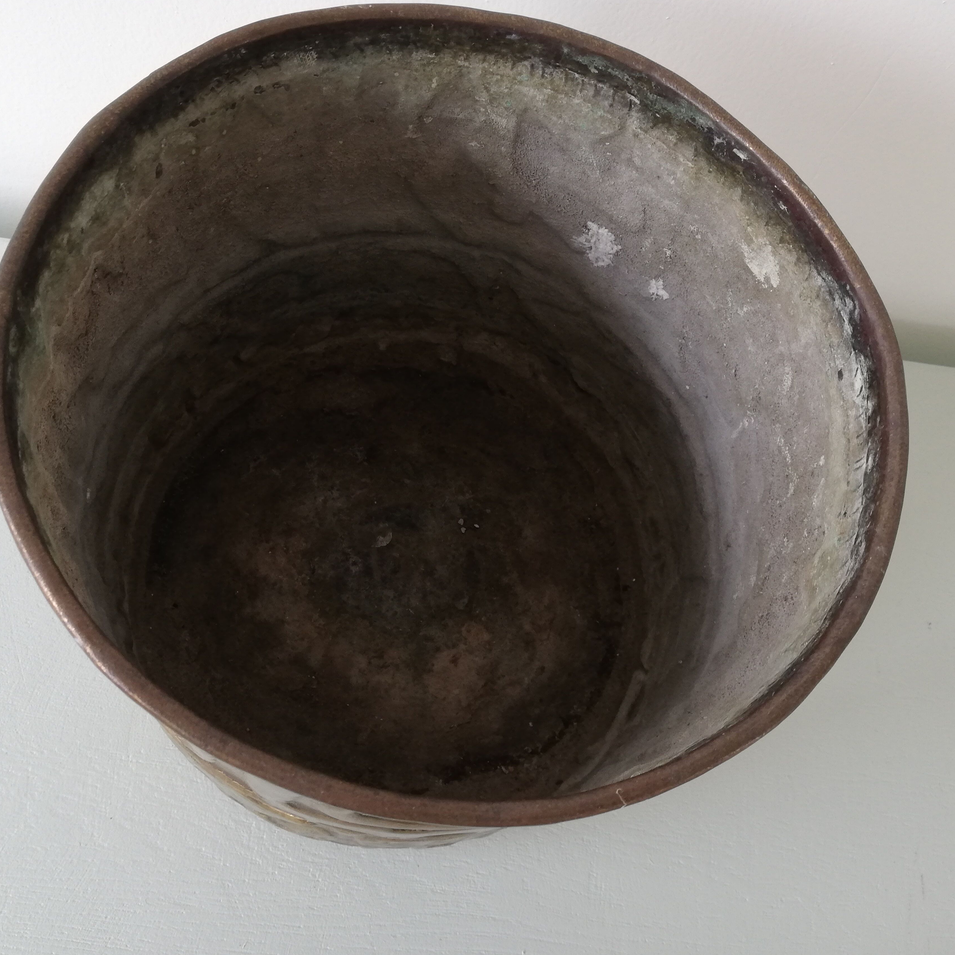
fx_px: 968
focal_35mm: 31
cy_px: 475
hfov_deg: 52.4
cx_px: 413
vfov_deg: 52.5
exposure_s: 1/50
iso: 160
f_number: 2.2
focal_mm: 3.81
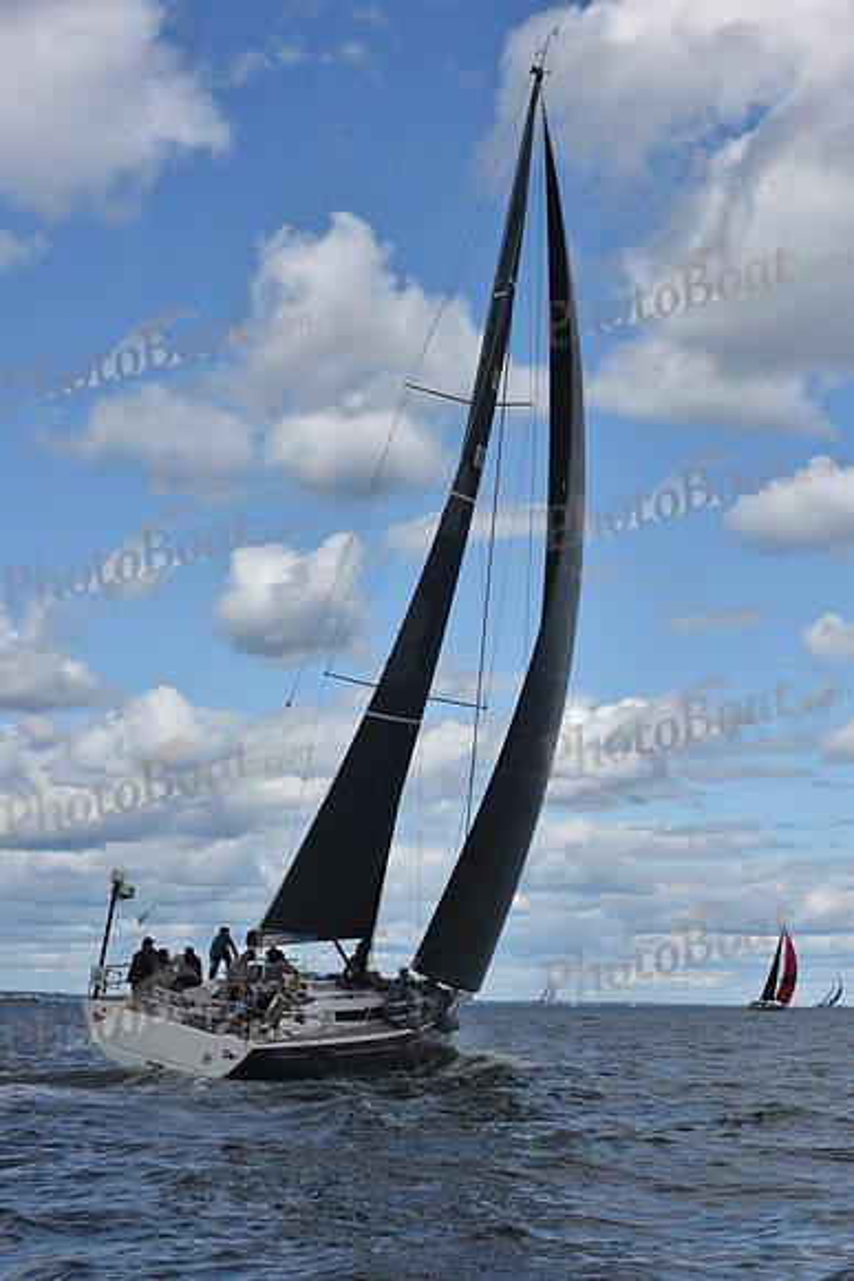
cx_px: 427
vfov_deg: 28.8
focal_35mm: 70
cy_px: 640
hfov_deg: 19.5
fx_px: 2489
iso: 250
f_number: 10
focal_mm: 70
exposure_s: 1/1000
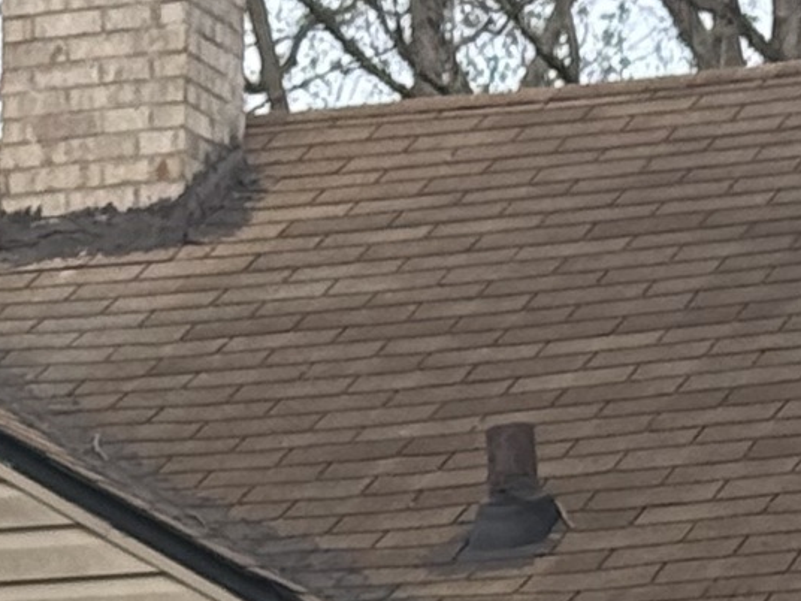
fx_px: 6363
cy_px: 1357
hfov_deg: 7.2
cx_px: 123
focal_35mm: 275
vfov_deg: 5.3
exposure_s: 1/2146
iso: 80
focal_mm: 6.76
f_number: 1.78
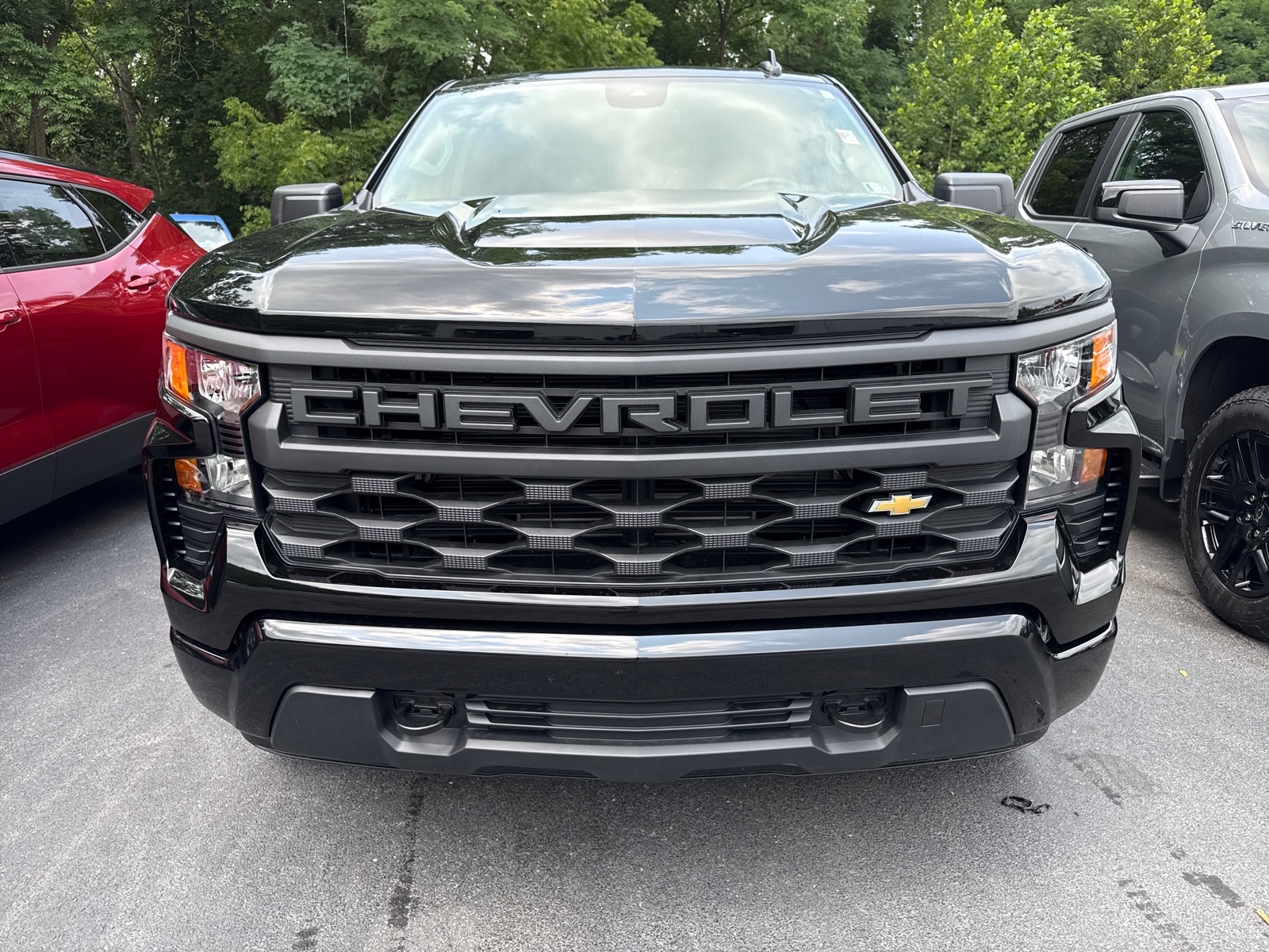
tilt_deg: -15.8
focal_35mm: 24
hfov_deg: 71.6
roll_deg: +0.2
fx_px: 880
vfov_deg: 56.8
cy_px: 476
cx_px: 634
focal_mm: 6.76
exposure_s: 1/772
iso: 80
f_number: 1.78
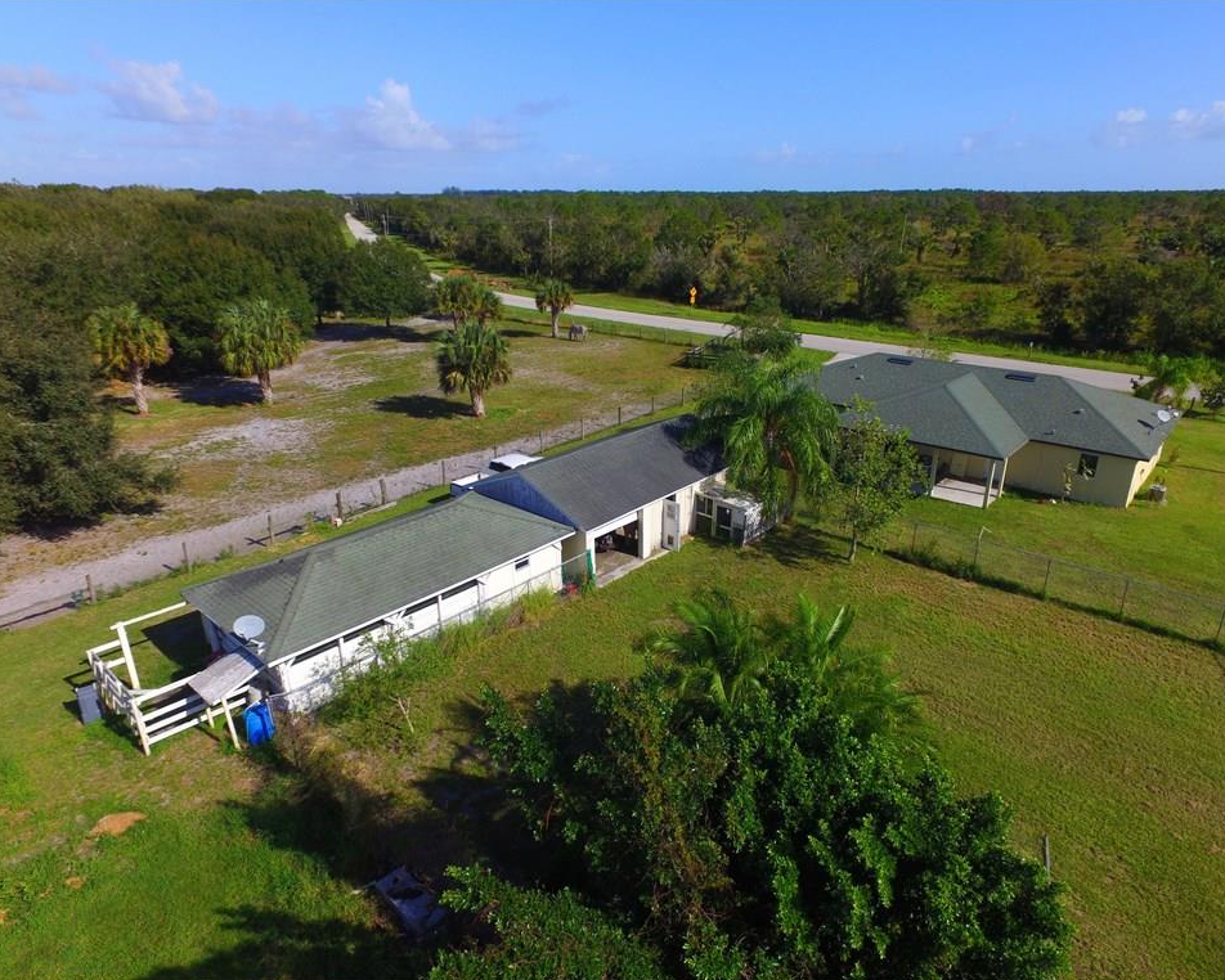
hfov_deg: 77.6
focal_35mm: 21
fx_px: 762
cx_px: 633
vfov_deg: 65.5
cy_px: 491
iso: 100
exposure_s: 1/1272
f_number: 2.8
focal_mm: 3.61
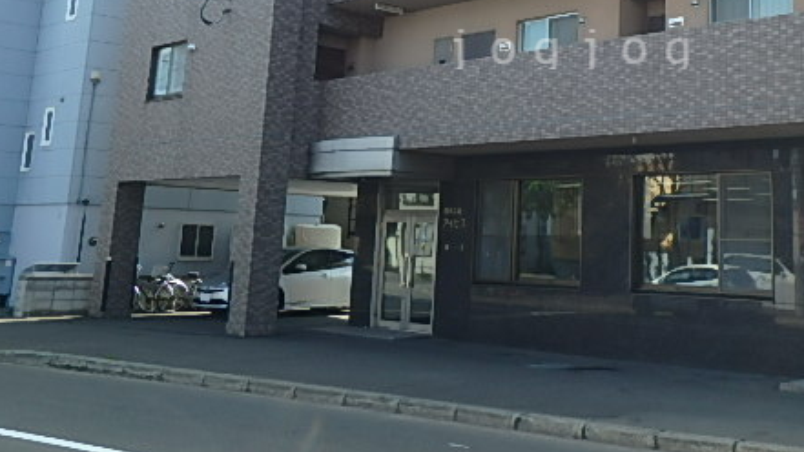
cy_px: 47
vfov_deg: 23.8
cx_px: 574
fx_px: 1045
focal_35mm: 49
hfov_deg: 41.2
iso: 125
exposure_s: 1/200
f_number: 4.7
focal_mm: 5.6
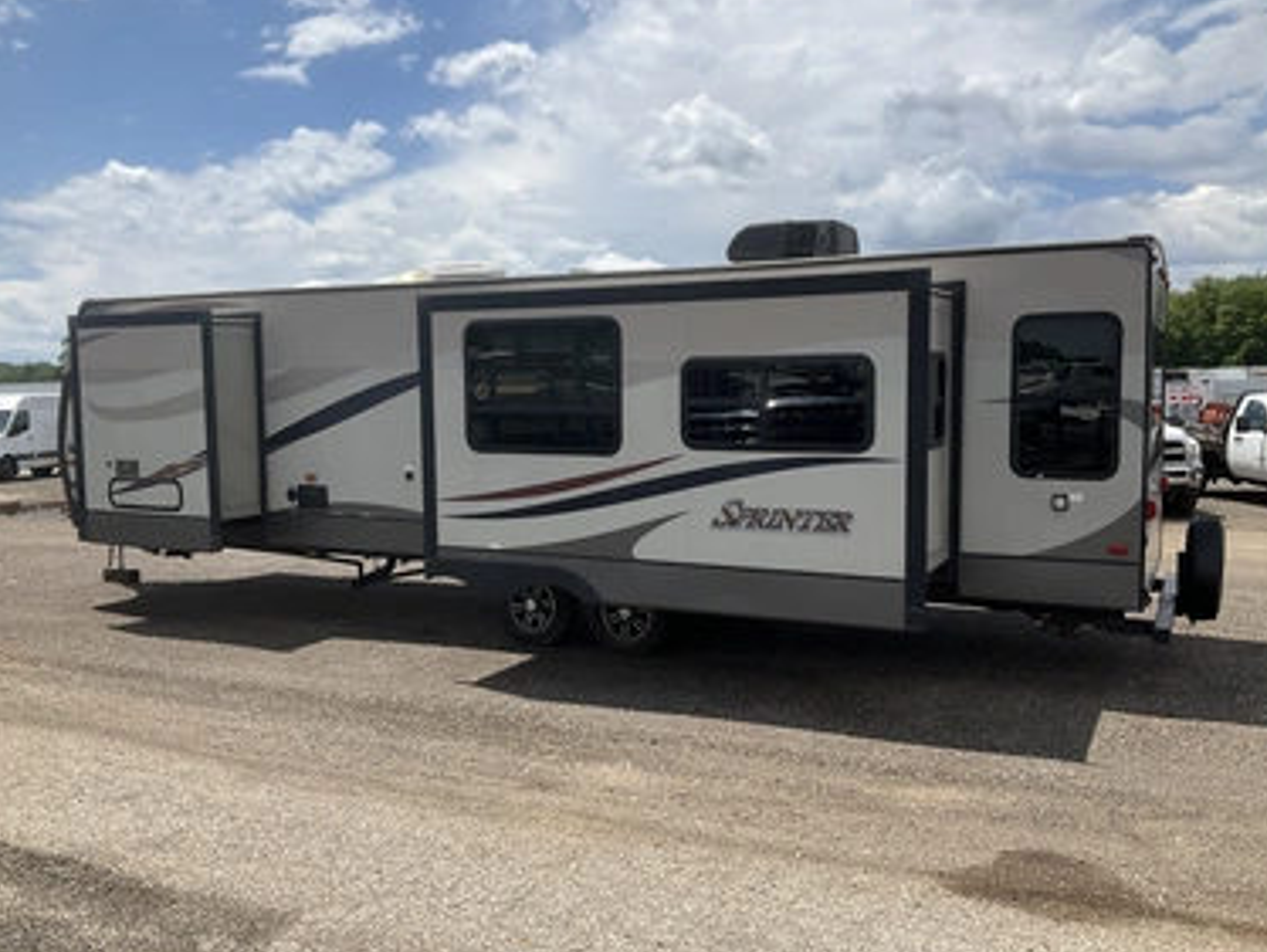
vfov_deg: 45.5
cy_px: 471
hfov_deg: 58.3
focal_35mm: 31
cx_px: 640
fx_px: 1135
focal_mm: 3
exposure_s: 1/2667
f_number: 1.8
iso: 25
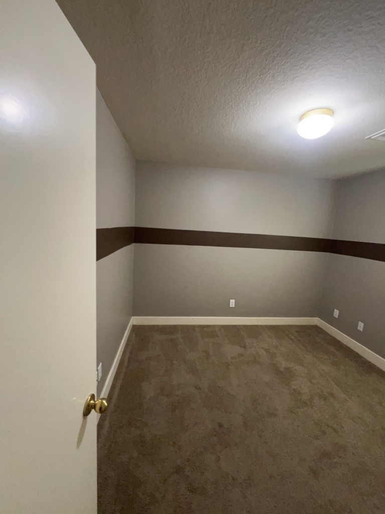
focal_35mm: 13
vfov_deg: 106.2
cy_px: 257
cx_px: 192
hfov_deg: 89.9
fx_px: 193
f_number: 1.8
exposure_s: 1/60
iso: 640
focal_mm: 1.57
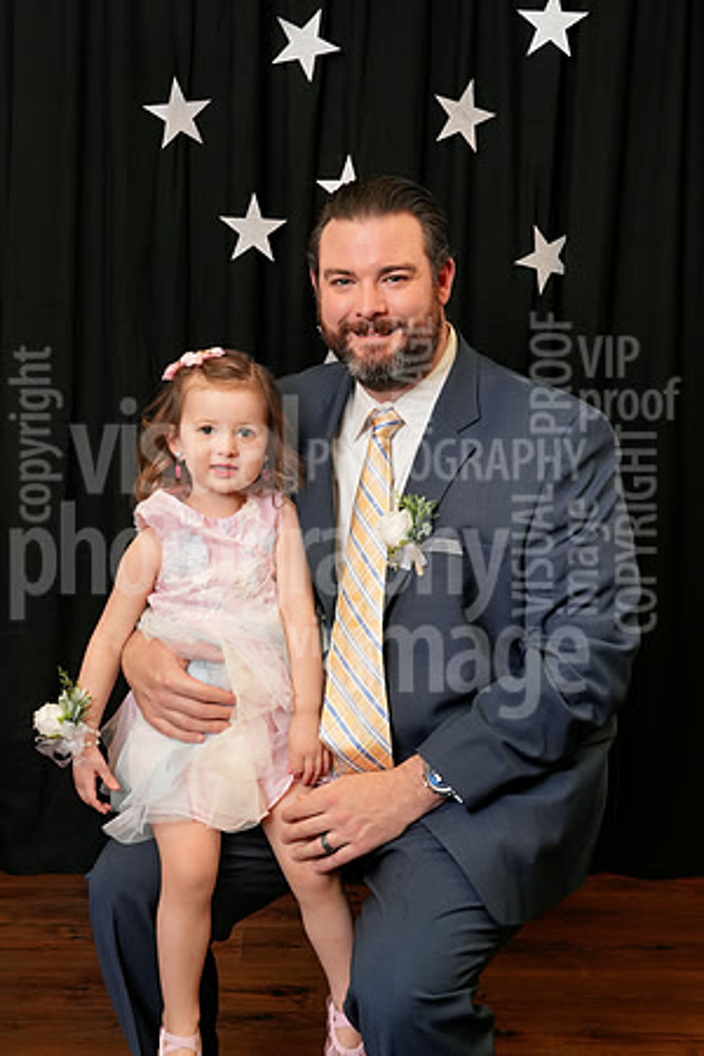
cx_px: 352
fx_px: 1452
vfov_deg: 40.0
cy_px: 528
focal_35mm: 50
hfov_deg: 27.3
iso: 800
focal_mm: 33
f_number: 8
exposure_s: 1/80
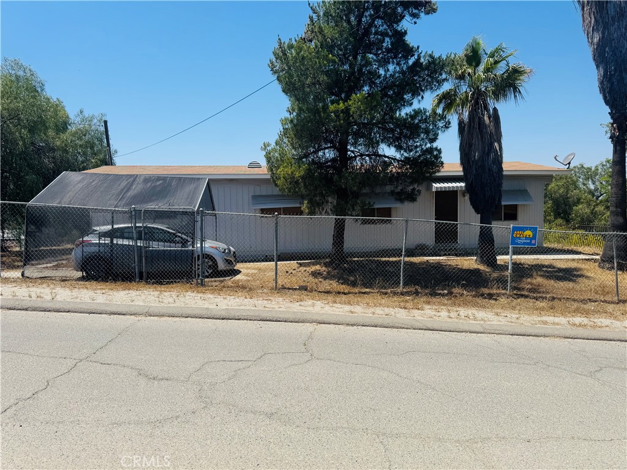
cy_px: 235
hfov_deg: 71.6
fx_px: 435
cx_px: 314
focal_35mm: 24
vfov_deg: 56.8
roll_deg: +1.4
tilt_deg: -4.2
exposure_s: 1/5348
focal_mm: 6.76
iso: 80
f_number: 1.78
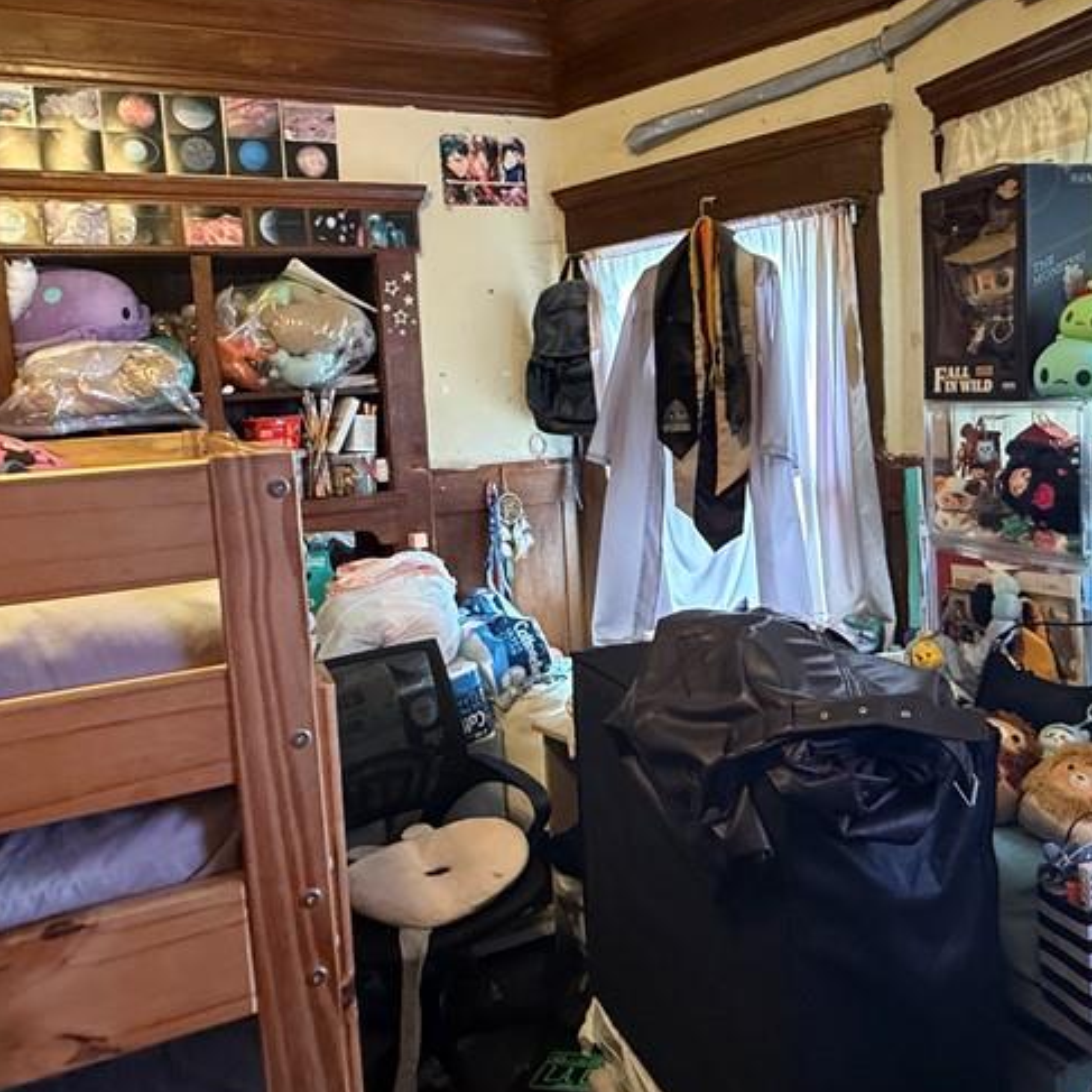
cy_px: 469
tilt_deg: -4.8
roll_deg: +3.1
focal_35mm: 26
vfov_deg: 60.7
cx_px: 565
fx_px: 928
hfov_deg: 60.9
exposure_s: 1/60
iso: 640
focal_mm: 2.22
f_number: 2.2
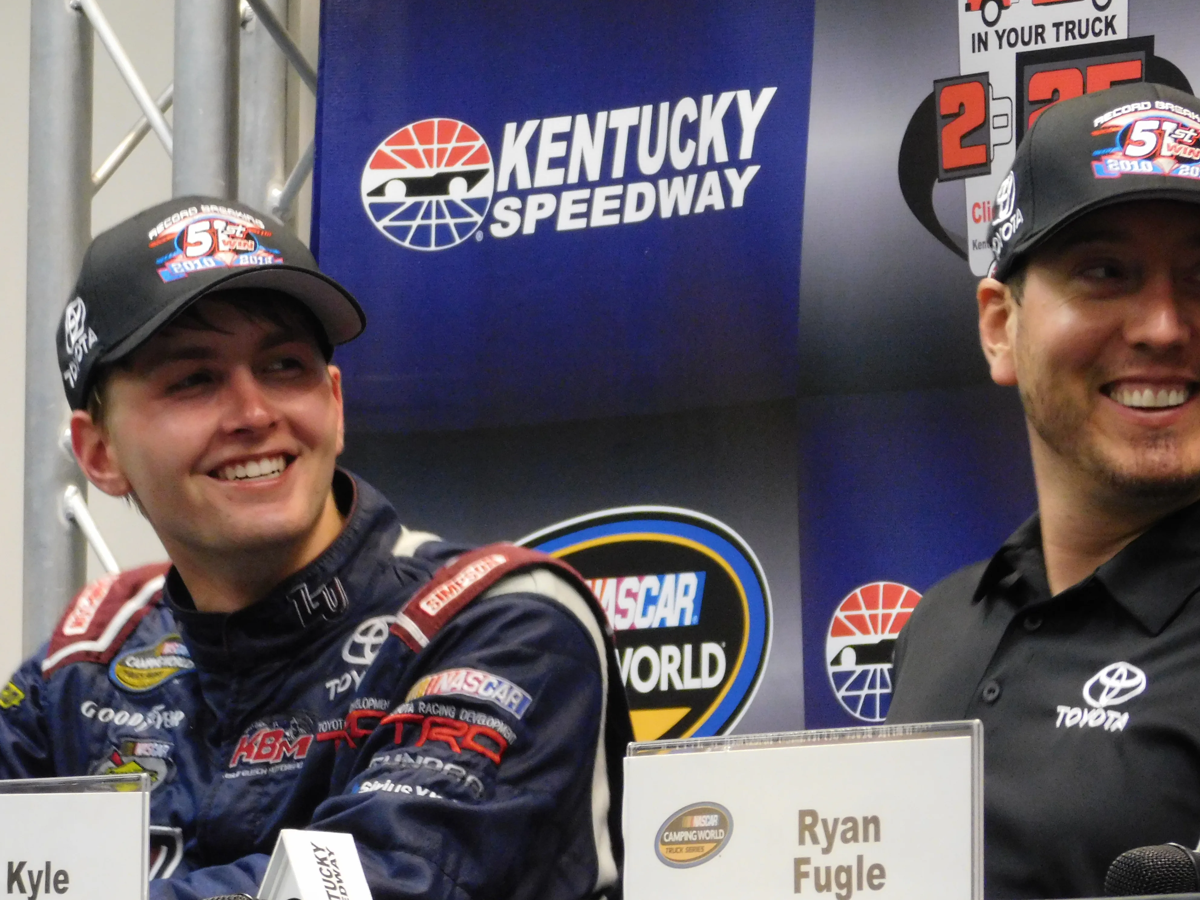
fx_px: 10711
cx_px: 639
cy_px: 499
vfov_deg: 4.8
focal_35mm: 309
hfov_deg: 6.4
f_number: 5.7
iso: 800
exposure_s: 1/13
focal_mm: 47.2
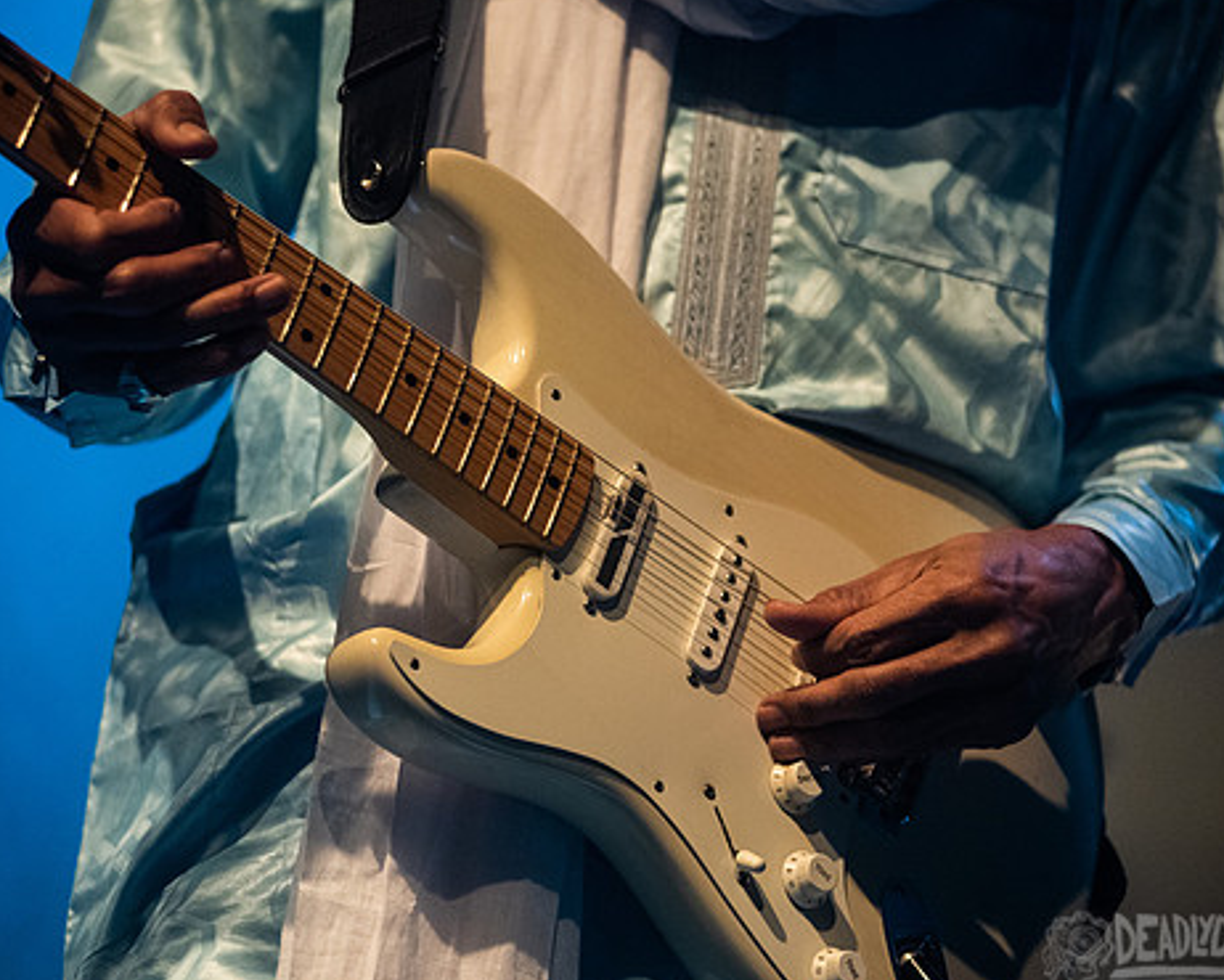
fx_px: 5762
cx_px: 588
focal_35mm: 159
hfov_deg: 12.1
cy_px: 494
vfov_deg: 9.7
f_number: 3.2
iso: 2500
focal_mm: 135
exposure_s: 1/125
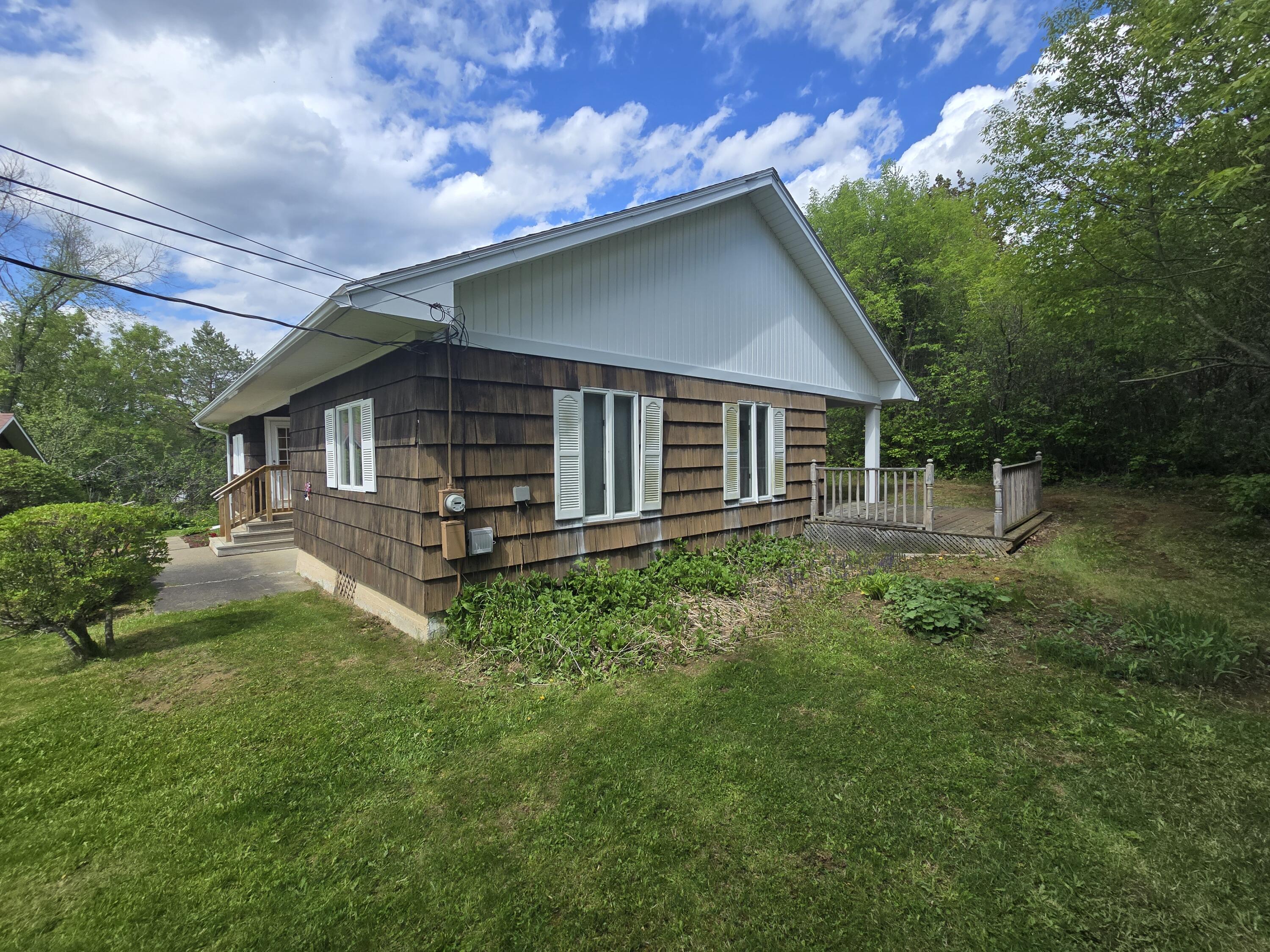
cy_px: 476
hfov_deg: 106.2
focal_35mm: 13
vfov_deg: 89.9
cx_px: 635
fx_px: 477
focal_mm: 2.2
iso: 50
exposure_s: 1/1989
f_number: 2.2
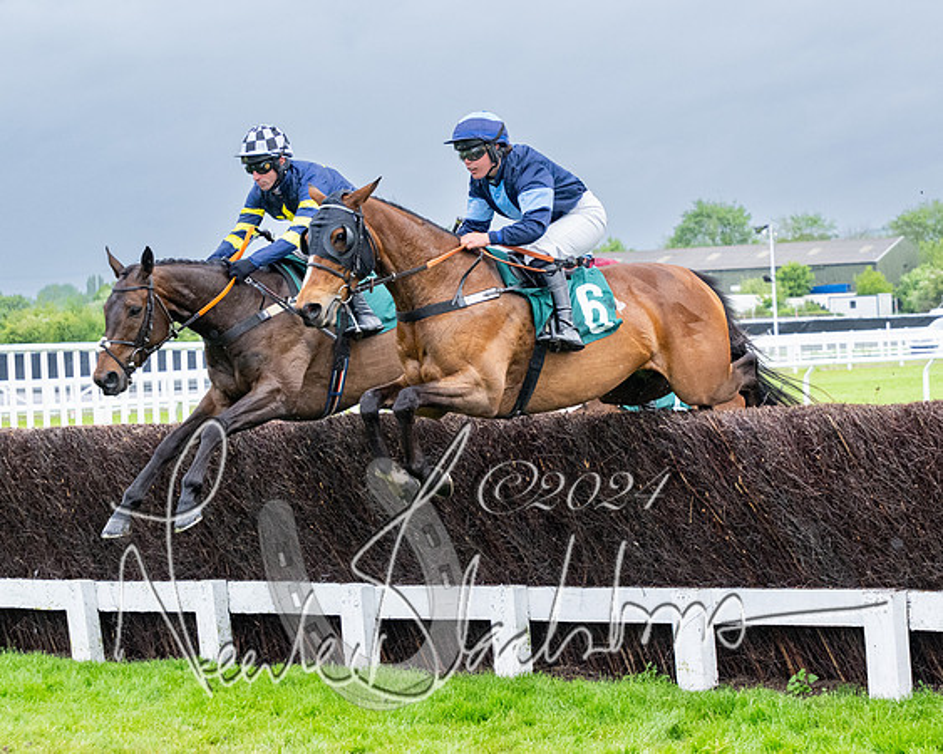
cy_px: 374
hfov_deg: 17.9
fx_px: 2984
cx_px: 696
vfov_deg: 14.4
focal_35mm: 107
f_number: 5
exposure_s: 1/1000
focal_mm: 70
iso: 2000
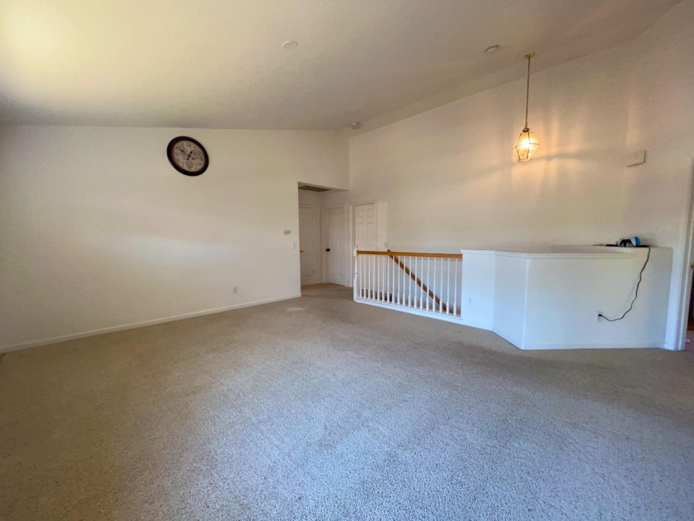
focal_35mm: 13
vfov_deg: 89.9
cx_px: 347
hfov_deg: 106.2
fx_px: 261
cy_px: 260
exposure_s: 1/30
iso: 100
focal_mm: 1.57
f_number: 1.8
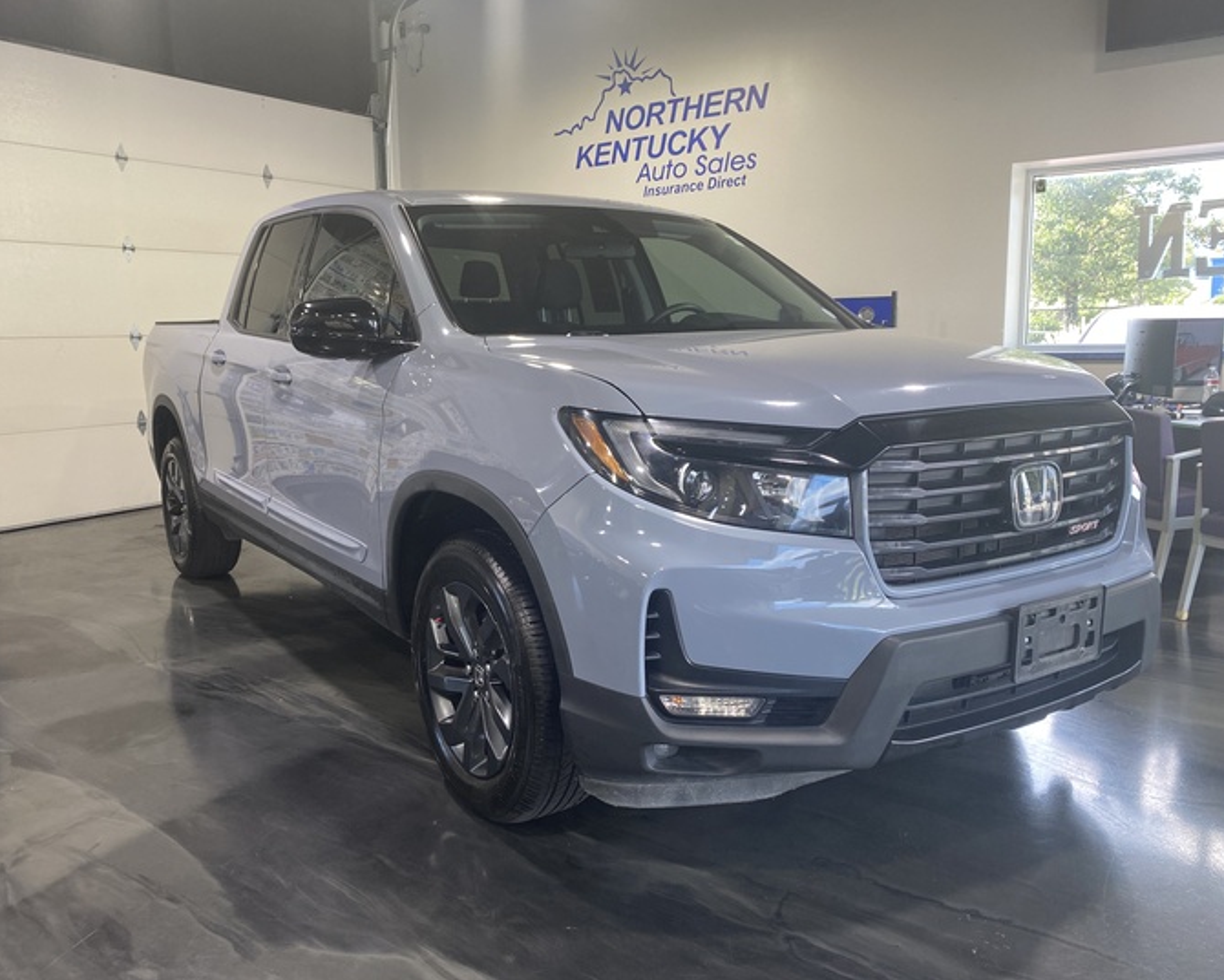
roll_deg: +1.3
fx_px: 1014
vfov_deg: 51.5
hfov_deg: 62.1
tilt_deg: -7.4
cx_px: 551
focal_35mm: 28
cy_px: 492
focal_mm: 4.25
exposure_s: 1/120
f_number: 1.8
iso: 100
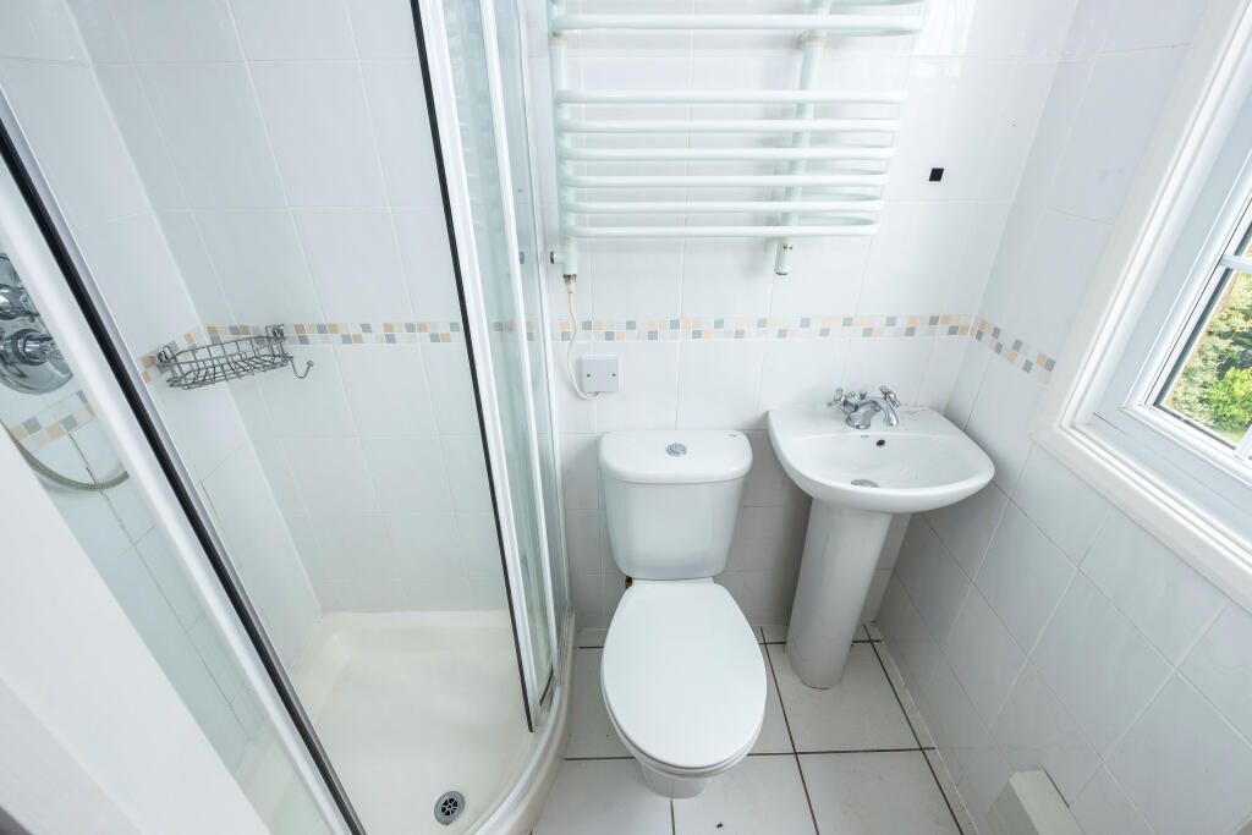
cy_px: 418
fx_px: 522
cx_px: 626
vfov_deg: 77.3
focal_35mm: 15
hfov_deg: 100.4
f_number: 8
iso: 400
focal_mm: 10
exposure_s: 1/60
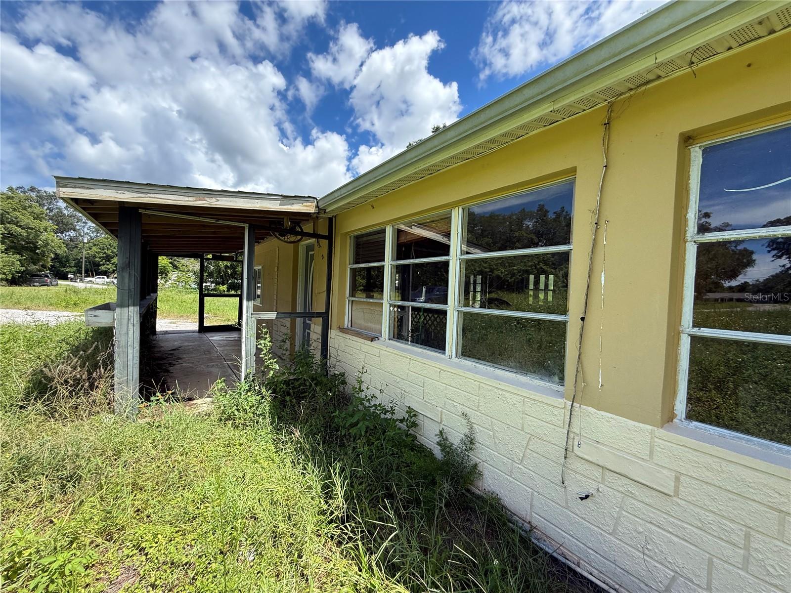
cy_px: 296
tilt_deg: -0.7
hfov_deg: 102.1
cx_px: 396
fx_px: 320
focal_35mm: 14
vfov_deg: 85.7
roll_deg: -1.7
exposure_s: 1/701
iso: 64
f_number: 2.2
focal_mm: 2.22
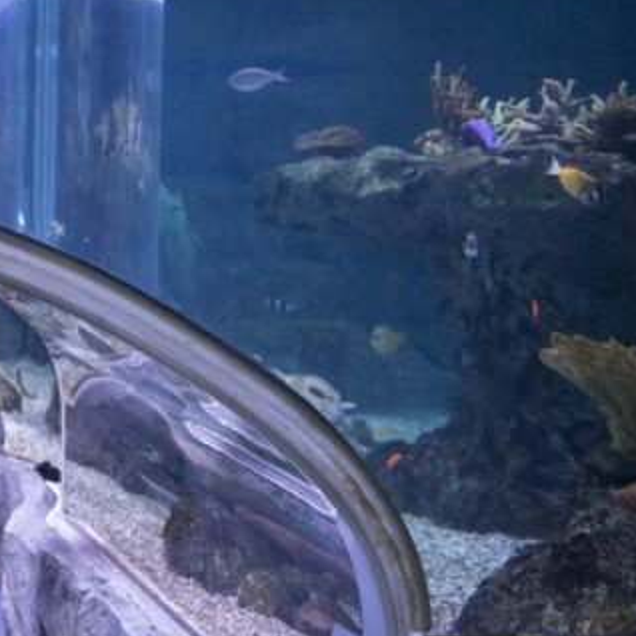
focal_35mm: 93
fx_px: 1933
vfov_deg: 18.7
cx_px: -370
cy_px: 343
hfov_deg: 16.7
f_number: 4.5
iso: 12800
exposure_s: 1/1000
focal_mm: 34
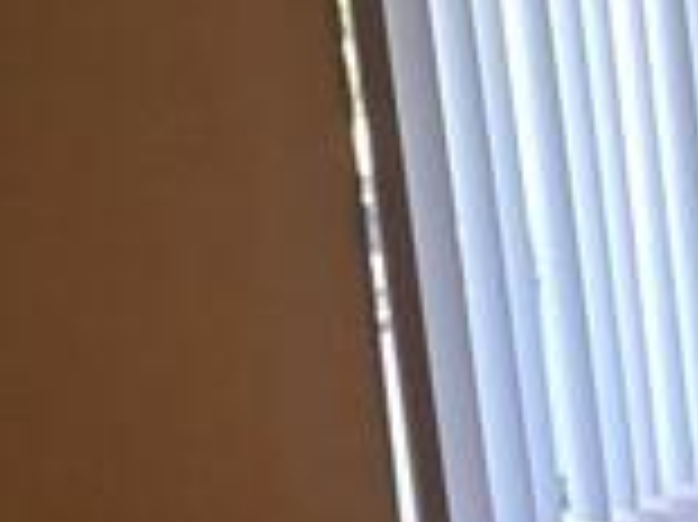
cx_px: 1040
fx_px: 3727
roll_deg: +5.6
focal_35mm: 185
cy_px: 351
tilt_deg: -13.7
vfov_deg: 8.0
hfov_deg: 10.3
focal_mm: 4
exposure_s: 1/20
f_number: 1.8
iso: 40
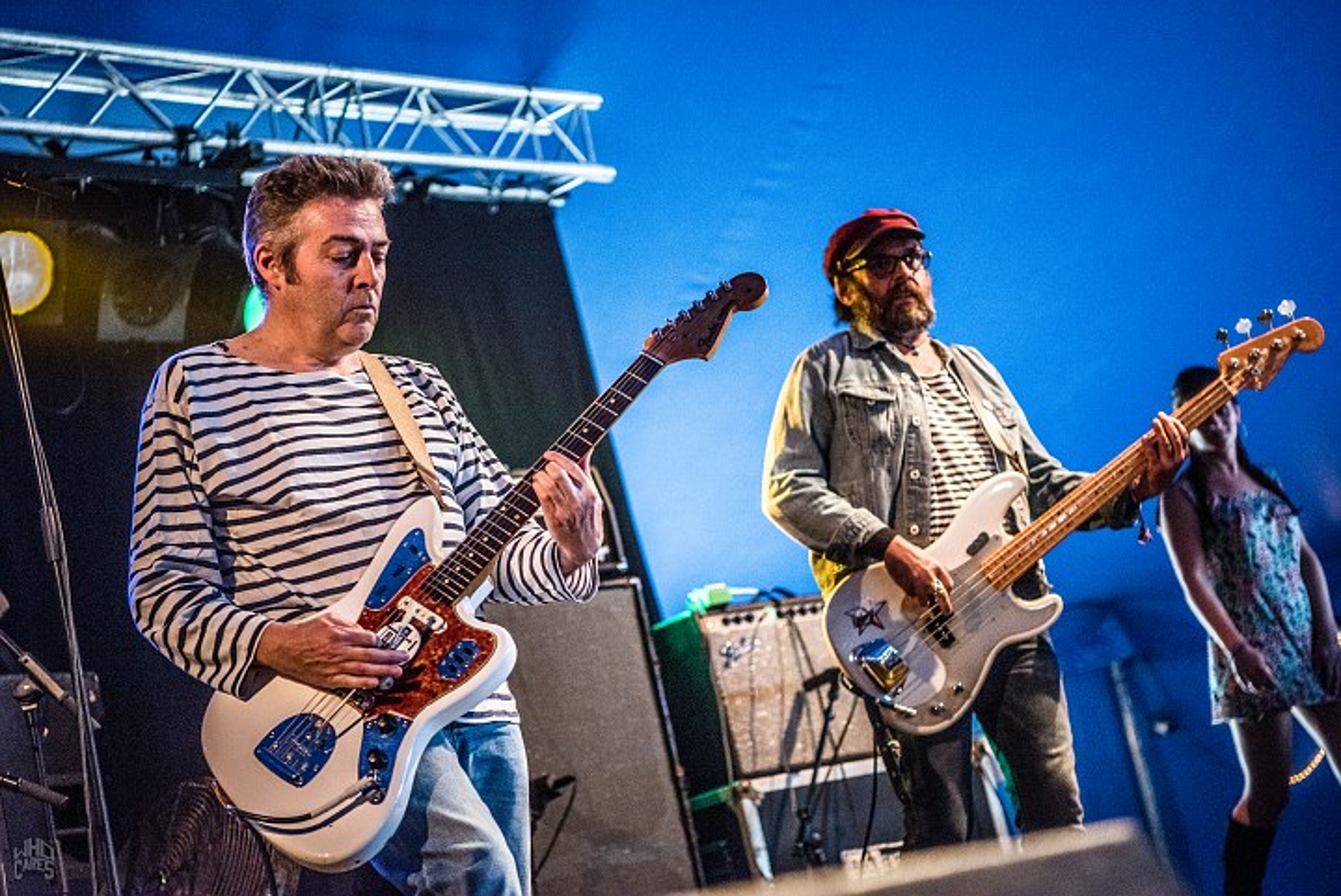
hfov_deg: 28.8
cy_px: 448
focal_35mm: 70
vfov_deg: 19.5
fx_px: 2609
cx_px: 670
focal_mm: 70
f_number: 2.8
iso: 1600
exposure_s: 1/200
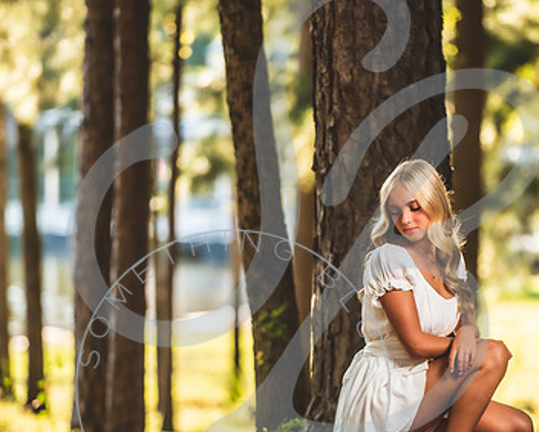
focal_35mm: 263
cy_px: 258
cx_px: 309
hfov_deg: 7.3
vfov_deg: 5.9
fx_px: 4198
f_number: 2.8
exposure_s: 1/200
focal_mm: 170
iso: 100
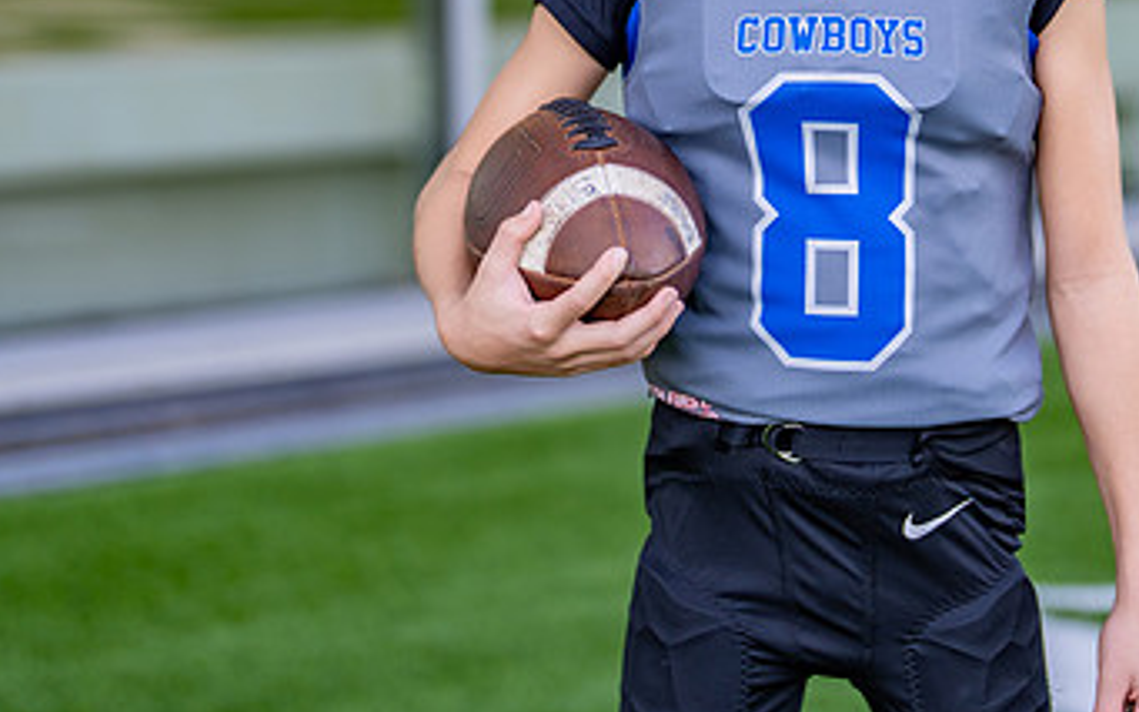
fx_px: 3290
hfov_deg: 19.5
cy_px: -46
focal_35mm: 106
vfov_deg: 12.2
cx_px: 827
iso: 100
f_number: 1.2
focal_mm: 50
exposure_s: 1/400
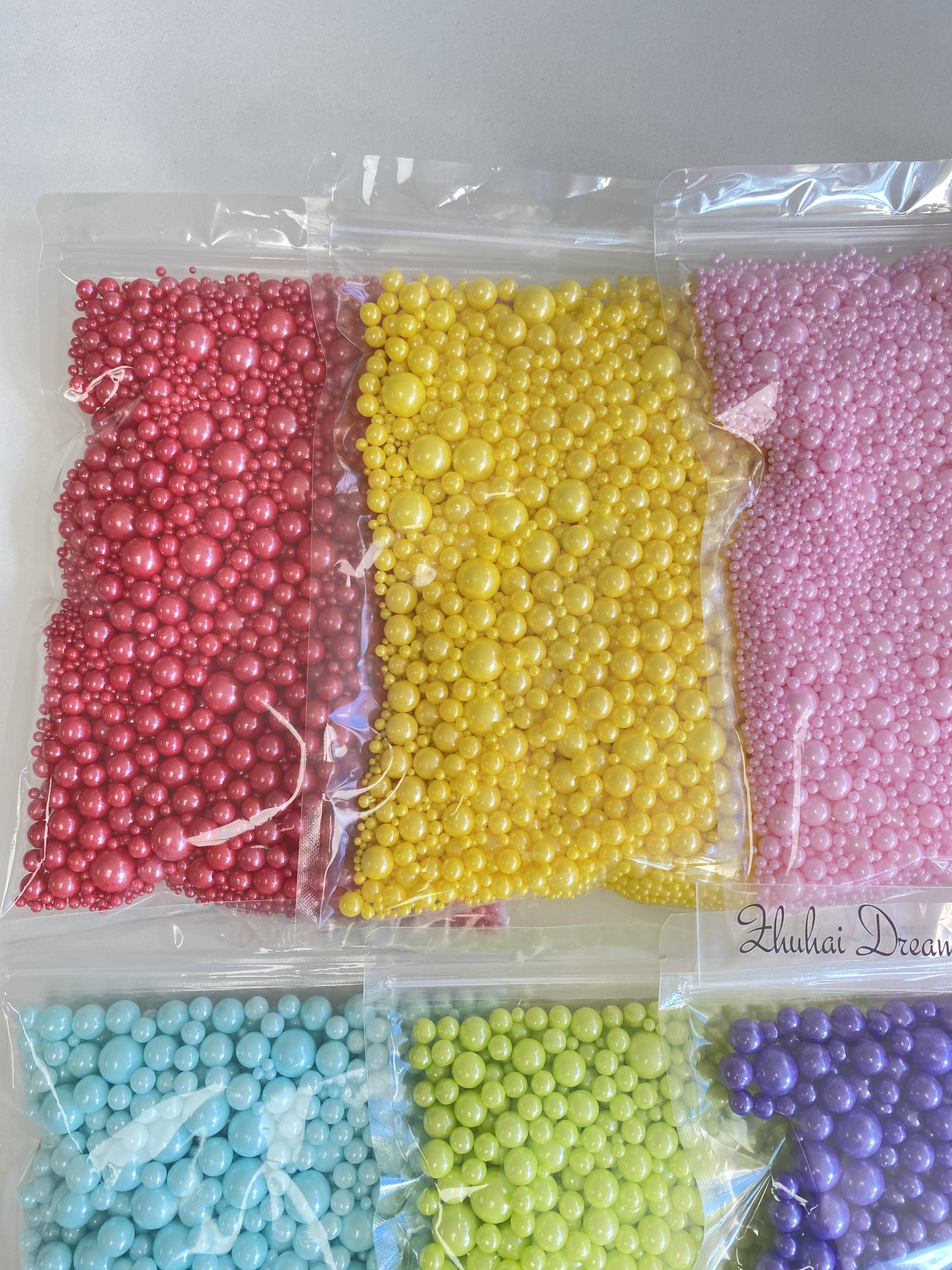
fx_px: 953
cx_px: 476
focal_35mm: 26
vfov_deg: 67.3
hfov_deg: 53.1
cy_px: 635
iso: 100
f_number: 1.8
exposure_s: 1/121
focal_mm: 4.25
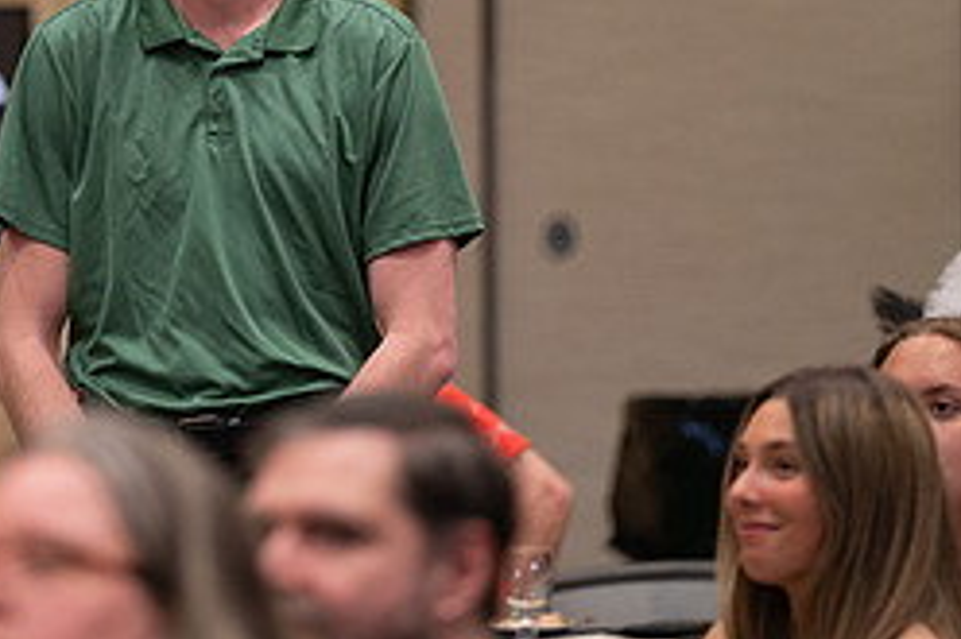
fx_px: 12458
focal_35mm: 467
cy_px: -4
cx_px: 229
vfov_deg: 2.9
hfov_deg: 4.4
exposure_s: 1/100
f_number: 2.8
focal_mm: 200
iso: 3200
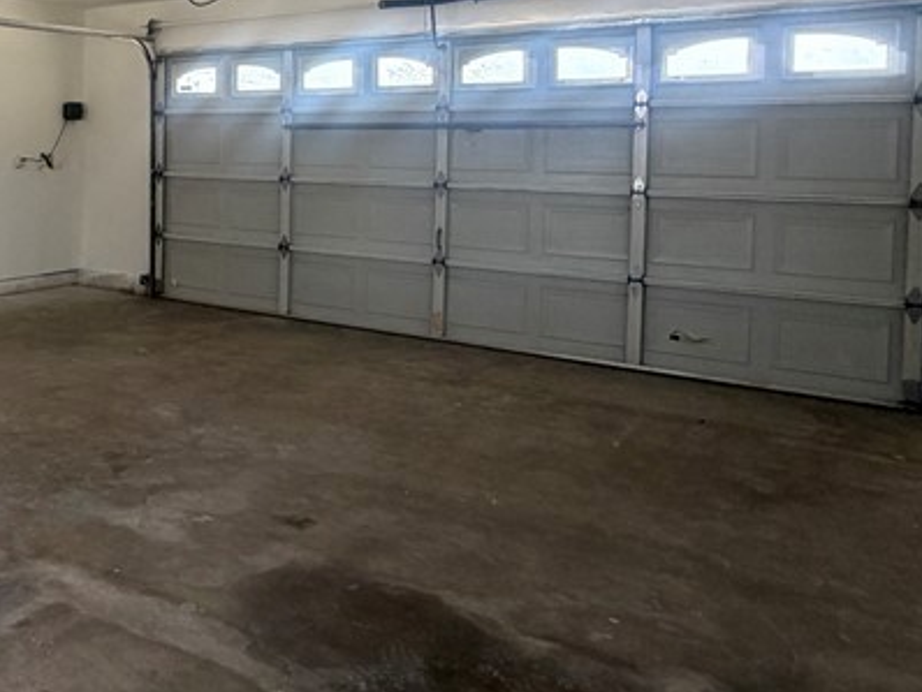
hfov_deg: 44.8
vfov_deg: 38.7
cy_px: 176
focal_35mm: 36
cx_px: 35
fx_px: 959
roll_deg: -0.1
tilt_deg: -2.1
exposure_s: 1/121
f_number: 2.2
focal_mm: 2.22
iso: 200
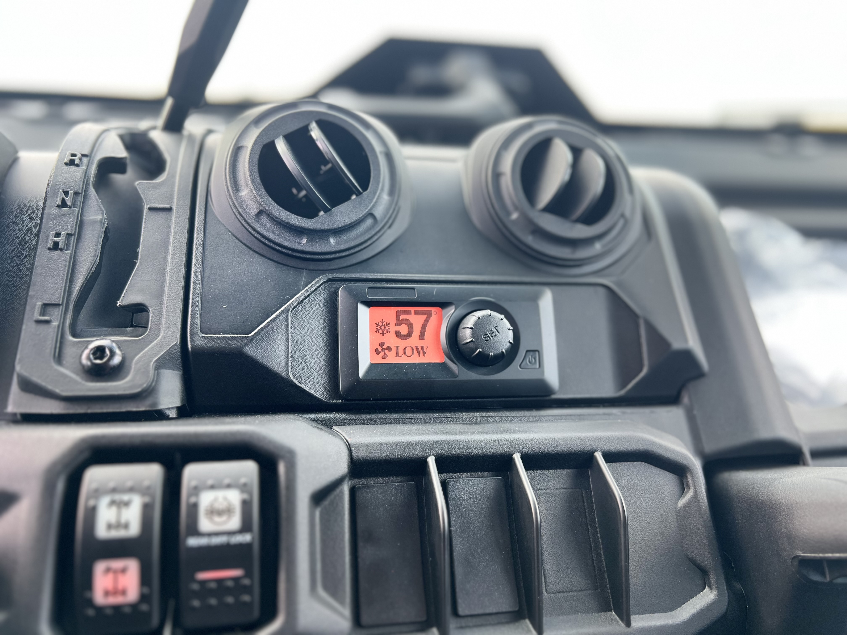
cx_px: 424
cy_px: 318
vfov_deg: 53.1
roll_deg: +0.2
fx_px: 636
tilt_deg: -15.6
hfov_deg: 67.3
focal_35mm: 26
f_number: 1.5
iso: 125
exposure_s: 1/99
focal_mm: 5.7
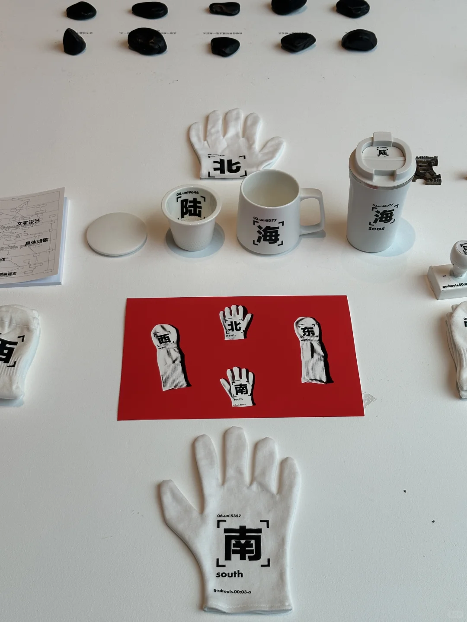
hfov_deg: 30.3
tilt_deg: -49.4
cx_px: 234
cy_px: 311
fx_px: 863
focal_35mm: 48
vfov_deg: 39.7
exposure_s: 1/364
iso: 64
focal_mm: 6.86
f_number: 1.78
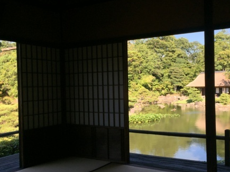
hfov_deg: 46.2
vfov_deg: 35.9
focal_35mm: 40
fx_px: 266
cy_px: 89
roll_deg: +0.9
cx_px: 151
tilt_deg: -1.0
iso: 32
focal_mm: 4.15
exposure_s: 1/942
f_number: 2.2
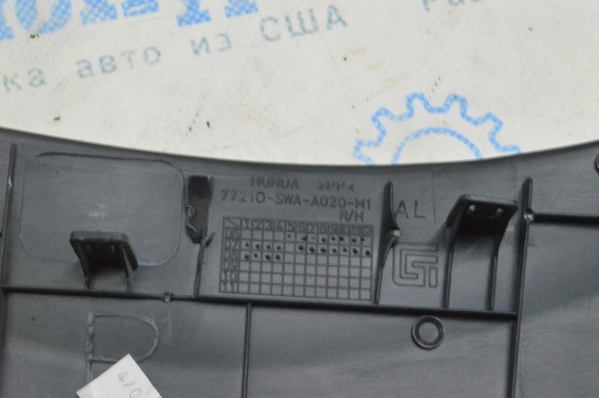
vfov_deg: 16.5
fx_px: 1371
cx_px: 300
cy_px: 199
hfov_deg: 24.6
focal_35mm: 82
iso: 6400
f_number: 20
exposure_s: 1/15
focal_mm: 55
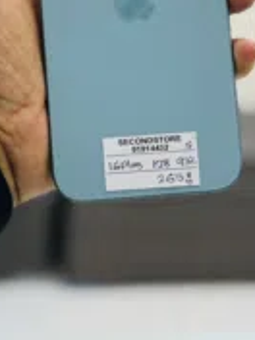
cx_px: 118
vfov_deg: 17.7
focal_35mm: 109
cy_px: 23
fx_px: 1071
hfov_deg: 13.6
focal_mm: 6.76
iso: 64
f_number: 1.78
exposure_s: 1/228
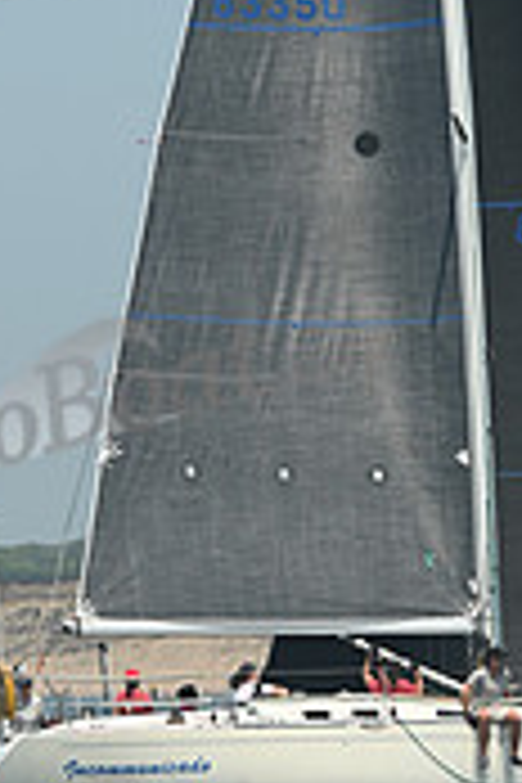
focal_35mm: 373
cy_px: 117
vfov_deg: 5.5
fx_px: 8112
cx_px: 623
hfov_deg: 3.7
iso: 320
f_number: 8
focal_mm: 112
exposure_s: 1/1250
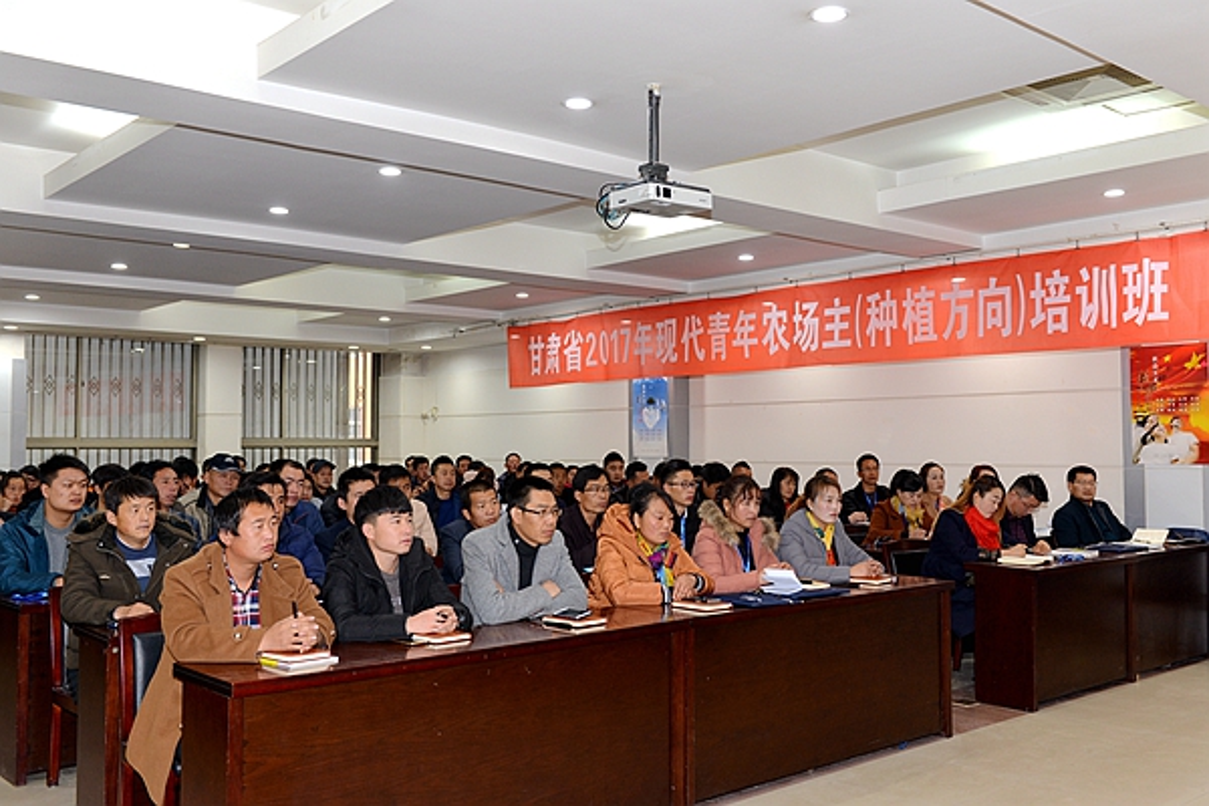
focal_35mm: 32
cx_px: 604
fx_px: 1075
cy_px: 403
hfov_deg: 58.7
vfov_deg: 41.1
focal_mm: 32
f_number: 4
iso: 400
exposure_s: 1/60
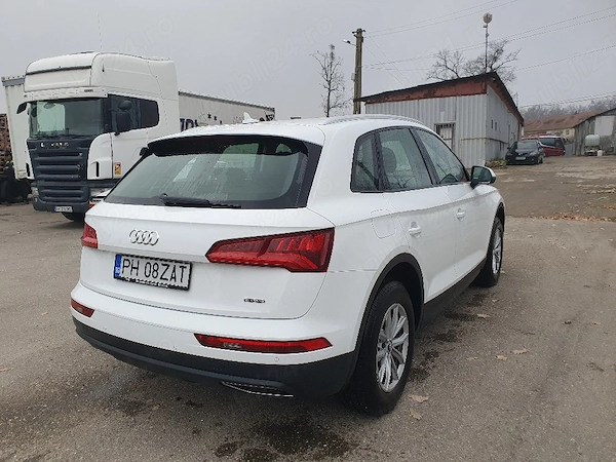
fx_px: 463
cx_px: 308
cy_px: 231
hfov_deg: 67.3
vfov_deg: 53.1
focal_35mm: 26
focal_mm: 4.32
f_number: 2.4
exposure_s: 1/120
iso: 80
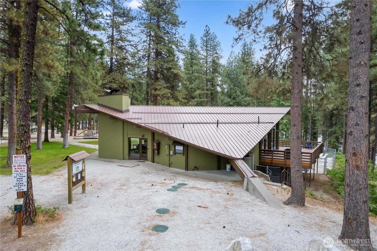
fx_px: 230
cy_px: 126
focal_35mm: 22
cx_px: 188
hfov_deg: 78.6
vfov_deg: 57.2
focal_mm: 8.38
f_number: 2.8
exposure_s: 1/1500
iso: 100
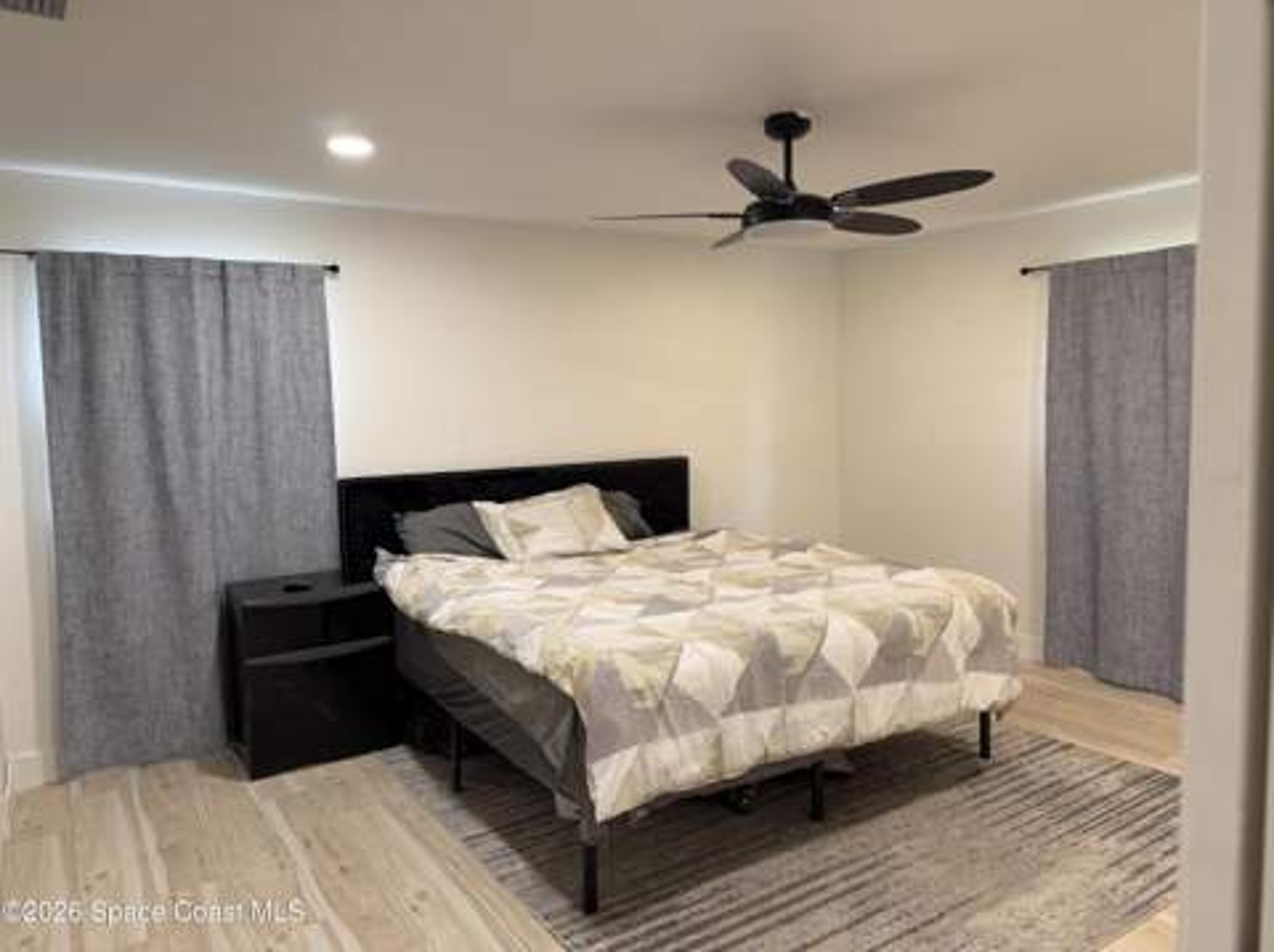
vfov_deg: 56.7
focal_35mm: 24
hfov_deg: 71.7
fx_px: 882
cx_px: 637
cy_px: 476
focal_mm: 6.76
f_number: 1.78
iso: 160
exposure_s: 1/60
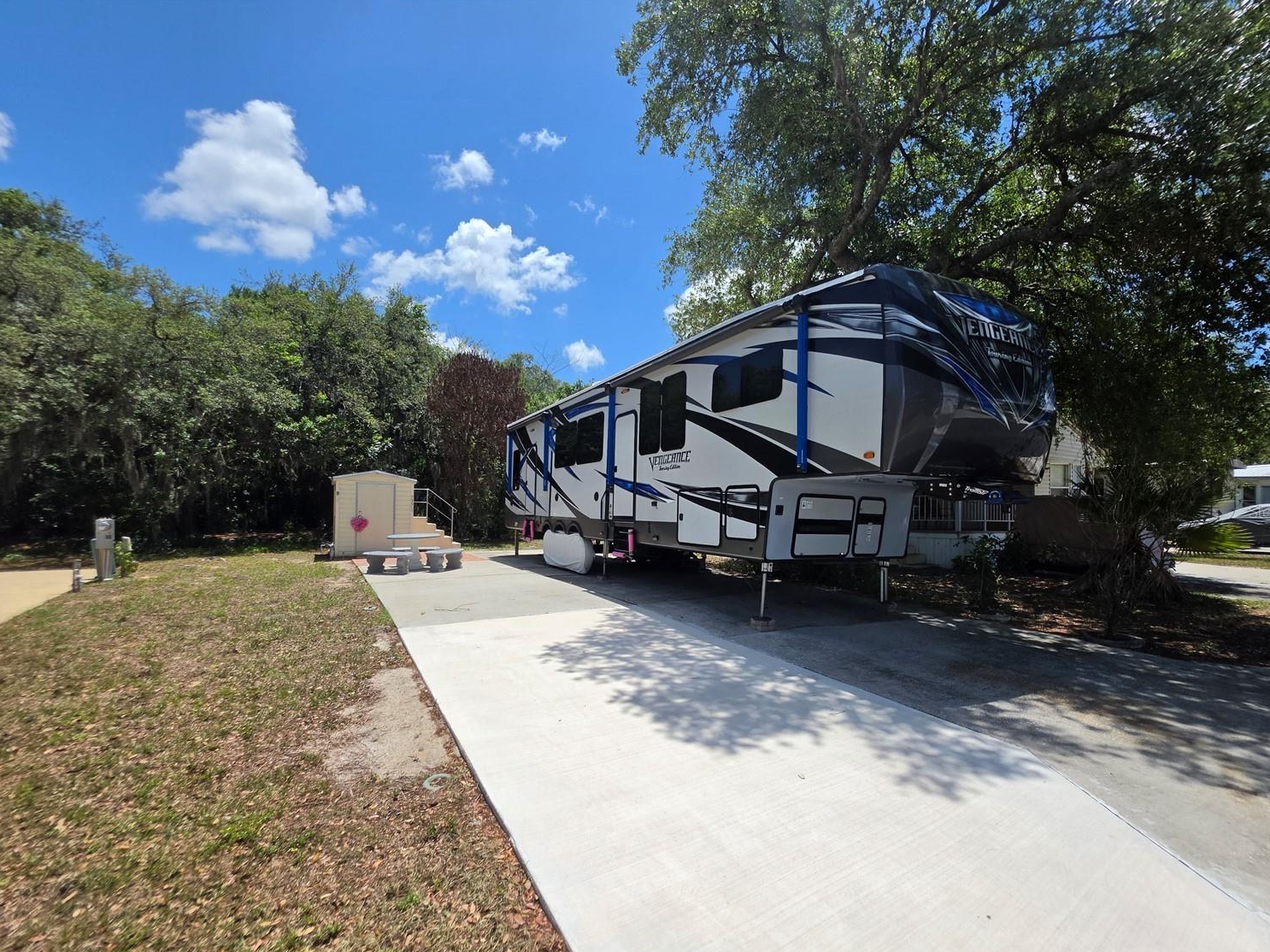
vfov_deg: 85.5
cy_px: 511
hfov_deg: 102.1
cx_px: 645
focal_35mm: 14
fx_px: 514
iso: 32
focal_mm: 2.2
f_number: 1.9
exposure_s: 1/2977
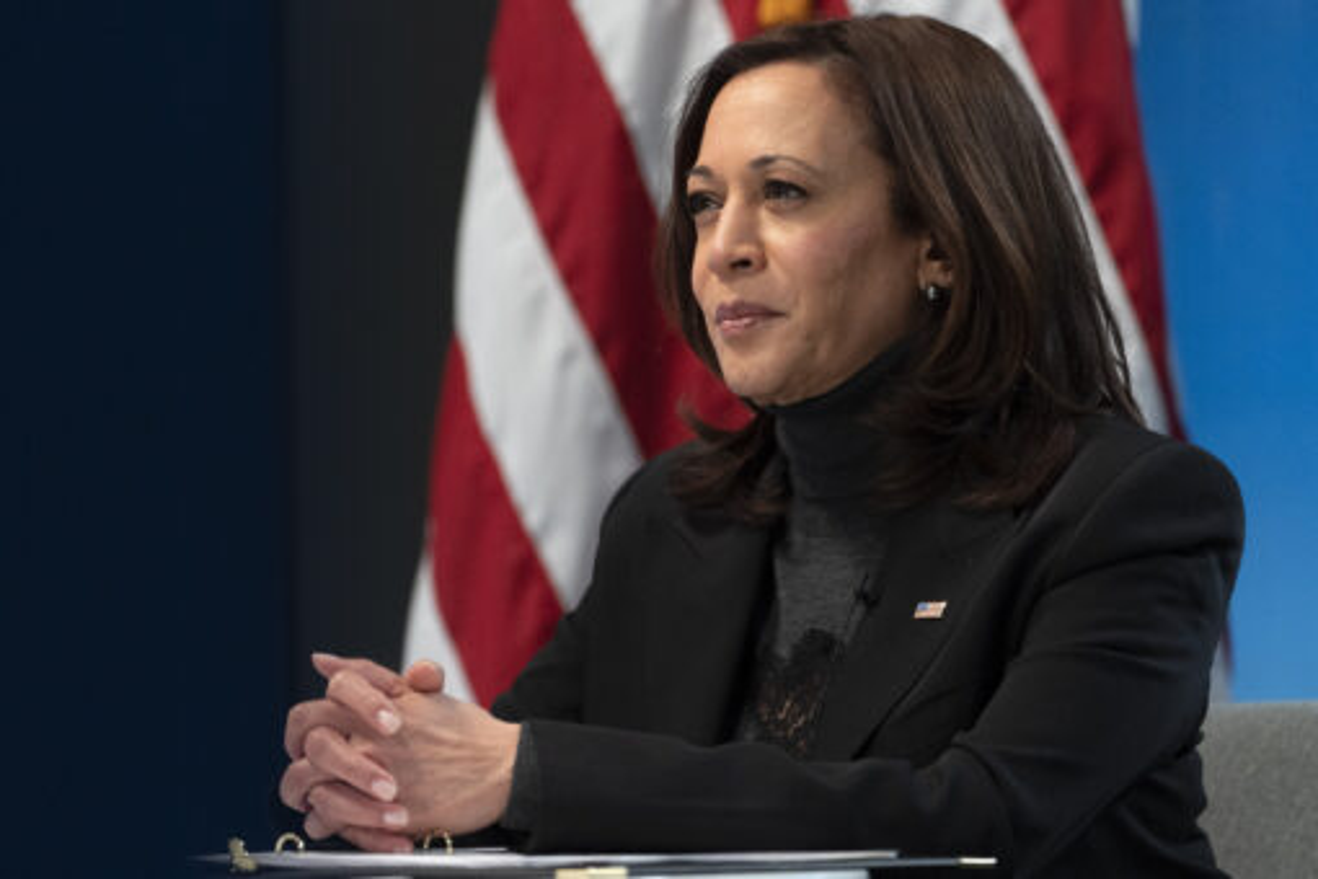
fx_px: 13325
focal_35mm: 364
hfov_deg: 5.7
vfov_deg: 3.8
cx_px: 659
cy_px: 440
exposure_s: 1/125
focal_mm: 364
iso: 3200
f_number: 5.6
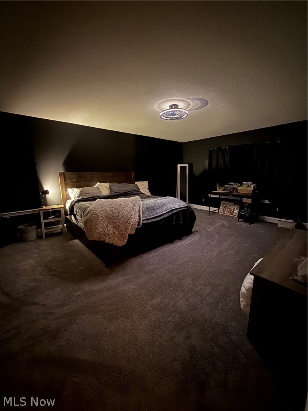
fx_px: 166
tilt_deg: -10.9
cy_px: 206
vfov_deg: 102.1
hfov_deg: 85.7
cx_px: 154
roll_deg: +0.4
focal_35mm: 14
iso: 1000
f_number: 2.2
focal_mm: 2.22
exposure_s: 1/10
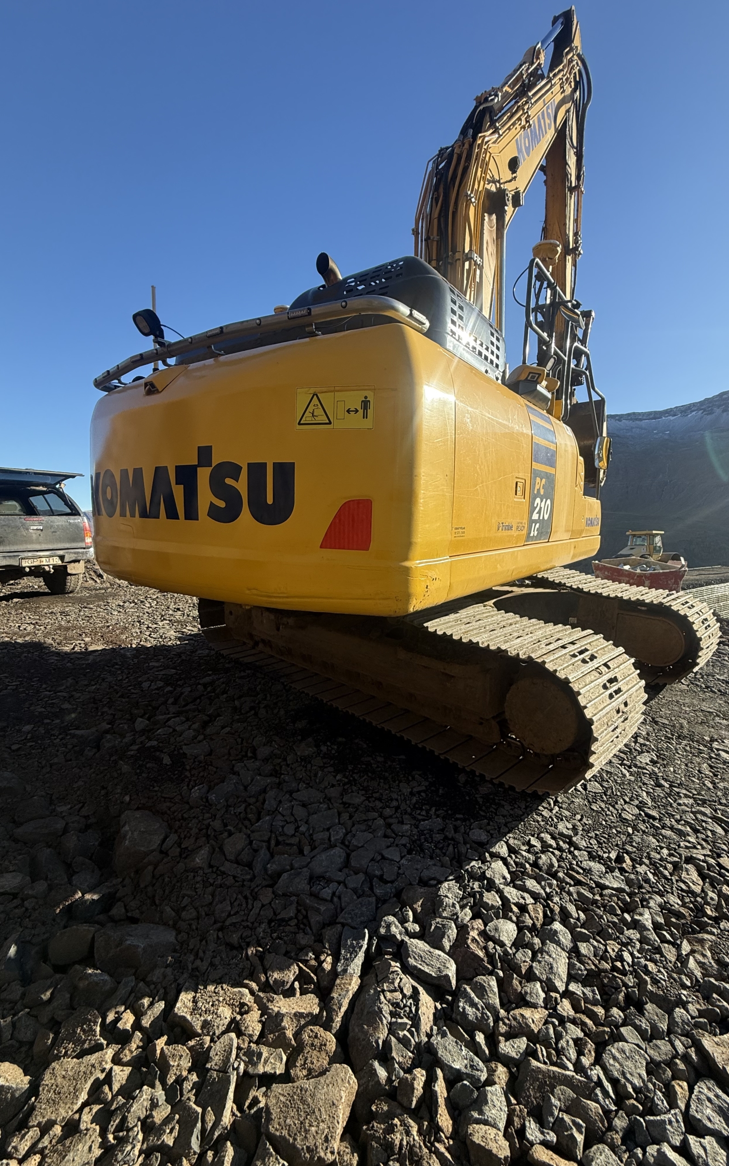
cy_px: 589
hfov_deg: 74.6
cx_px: 396
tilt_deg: -6.3
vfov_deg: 101.5
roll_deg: -0.4
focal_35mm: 15
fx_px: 477
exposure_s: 1/1125
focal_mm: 2.22
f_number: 2.2
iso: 50
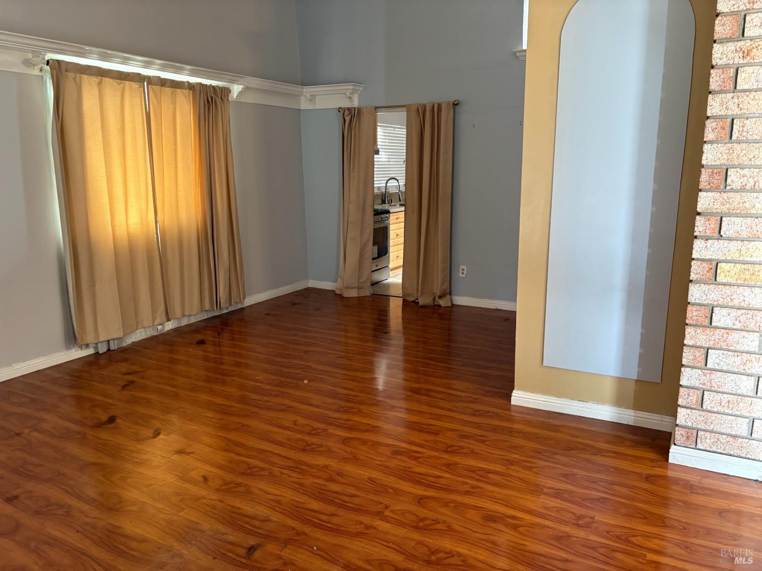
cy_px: 286
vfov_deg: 53.1
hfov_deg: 67.3
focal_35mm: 26
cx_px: 381
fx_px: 572
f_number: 1.6
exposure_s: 1/40
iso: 400
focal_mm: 5.96
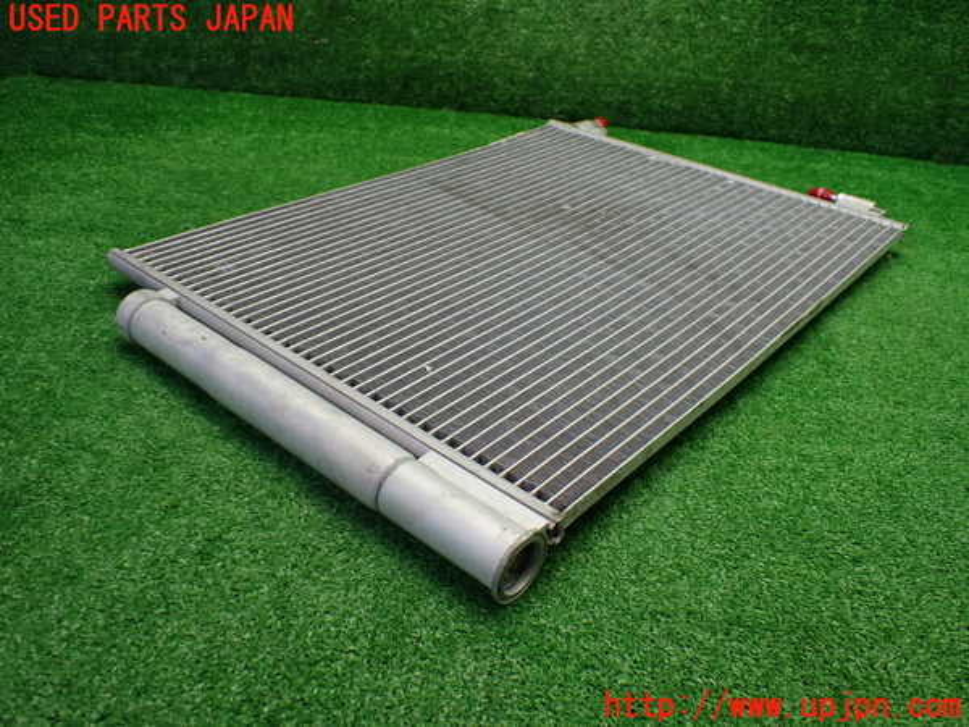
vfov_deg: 46.8
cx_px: 484
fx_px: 840
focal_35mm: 30
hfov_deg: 60.0
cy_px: 364
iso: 400
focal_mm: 5.4
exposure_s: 1/125
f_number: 2.3
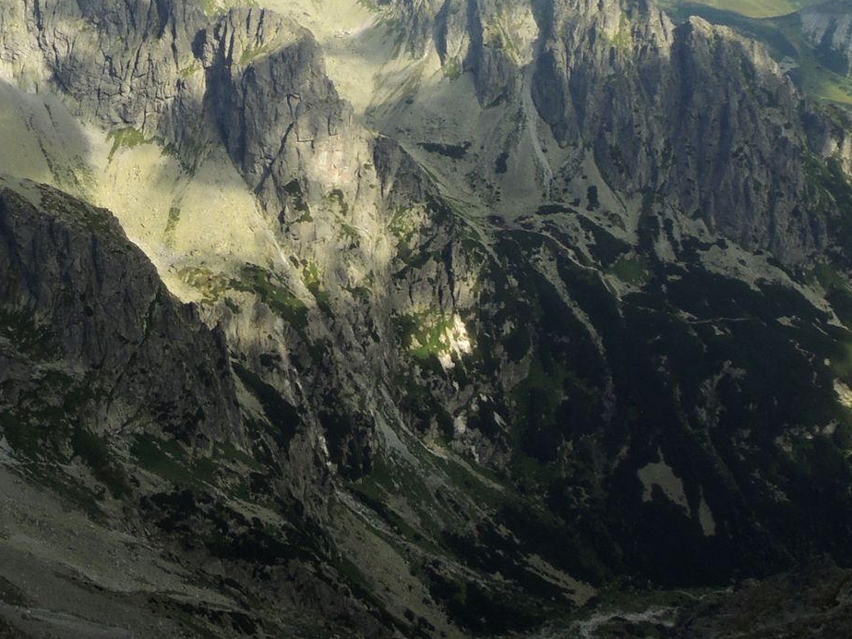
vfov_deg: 27.8
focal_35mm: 52
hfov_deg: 35.4
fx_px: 1280
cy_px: 195
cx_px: 144
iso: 100
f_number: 8
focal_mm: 4.3
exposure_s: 1/160
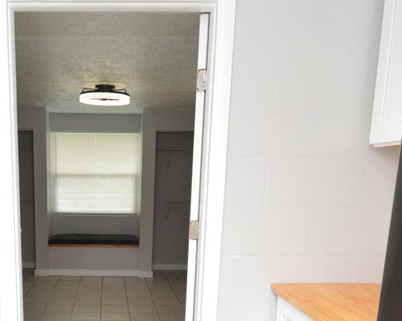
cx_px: 101
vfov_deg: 36.9
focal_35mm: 38
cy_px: 282
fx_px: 452
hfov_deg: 46.3
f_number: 4
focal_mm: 12
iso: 500
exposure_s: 1/60
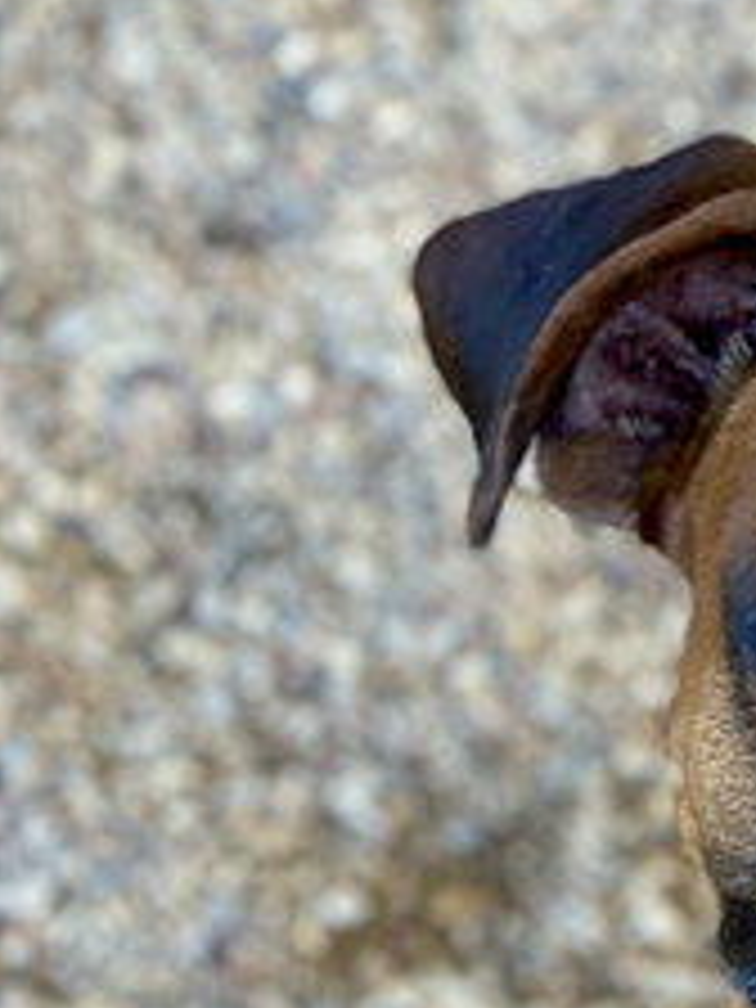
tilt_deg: -59.2
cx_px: 1120
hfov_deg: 9.3
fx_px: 4514
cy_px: 1262
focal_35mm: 155
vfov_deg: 12.4
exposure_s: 1/122
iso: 160
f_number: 2
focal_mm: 6
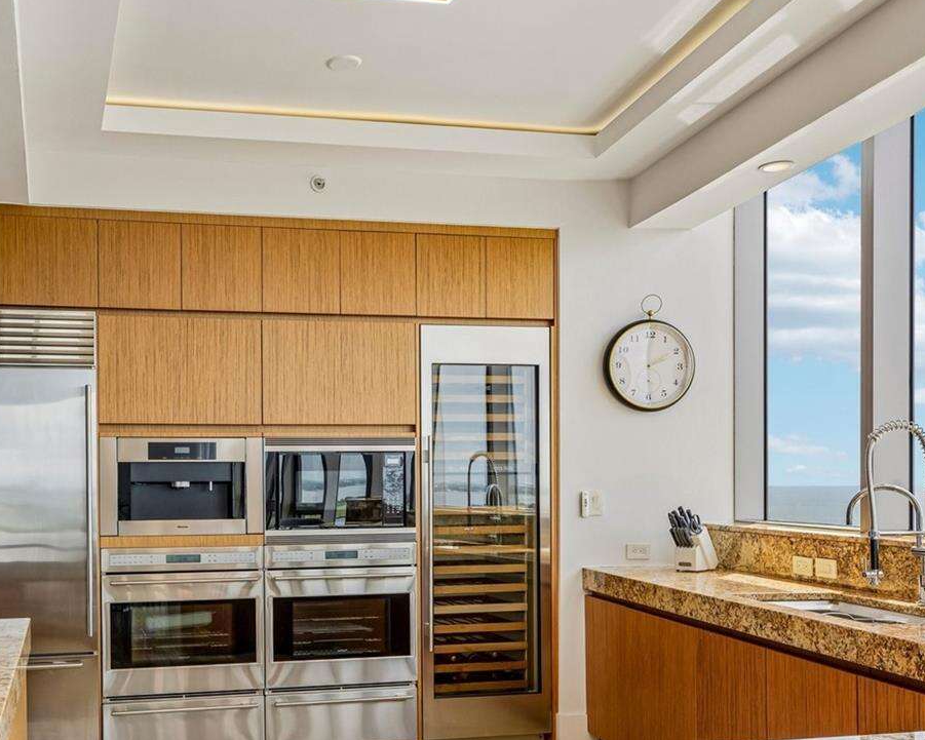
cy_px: 503
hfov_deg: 49.5
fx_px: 958
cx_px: 232
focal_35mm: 35
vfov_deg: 41.6
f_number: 9
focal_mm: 21
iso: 200
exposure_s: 1/30
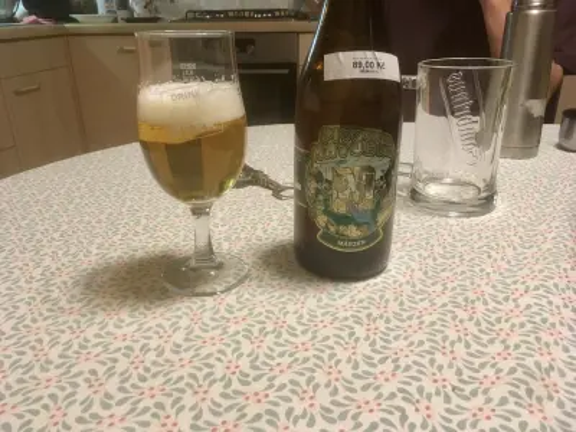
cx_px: 288
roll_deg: +1.5
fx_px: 483
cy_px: 216
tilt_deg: -23.9
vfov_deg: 48.2
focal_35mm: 29
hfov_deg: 61.7
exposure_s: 1/33
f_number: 2.2
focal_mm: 4.15
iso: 200
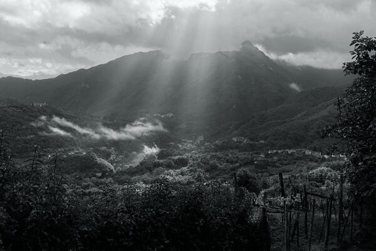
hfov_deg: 48.5
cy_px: 126
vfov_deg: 33.4
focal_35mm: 40
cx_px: 188
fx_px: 418
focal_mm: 40
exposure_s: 1/160
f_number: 13
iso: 200
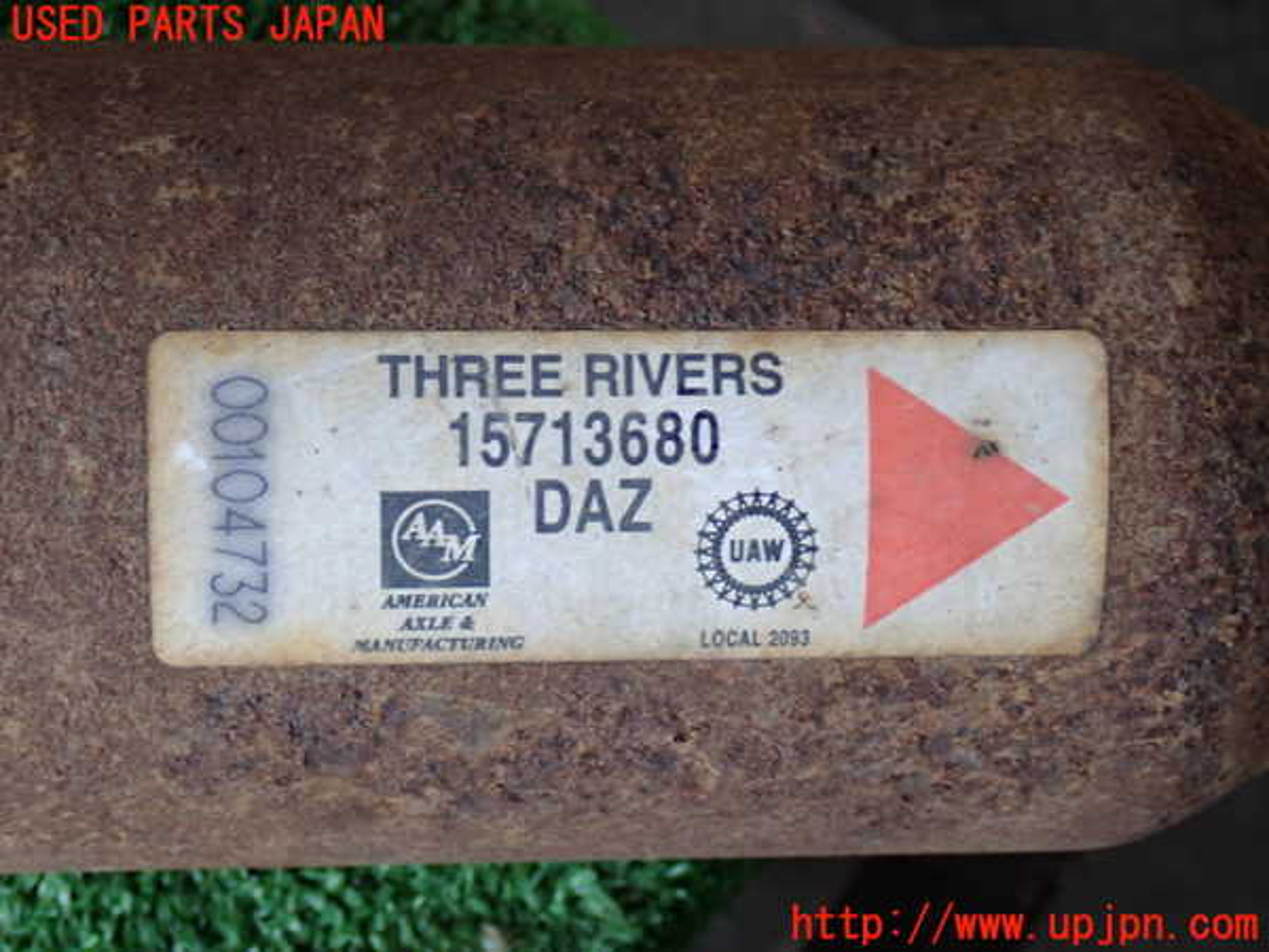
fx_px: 2273
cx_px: 634
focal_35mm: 62
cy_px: 476
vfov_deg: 23.7
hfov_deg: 31.2
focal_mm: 11.09
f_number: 3.6
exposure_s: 1/60
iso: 400
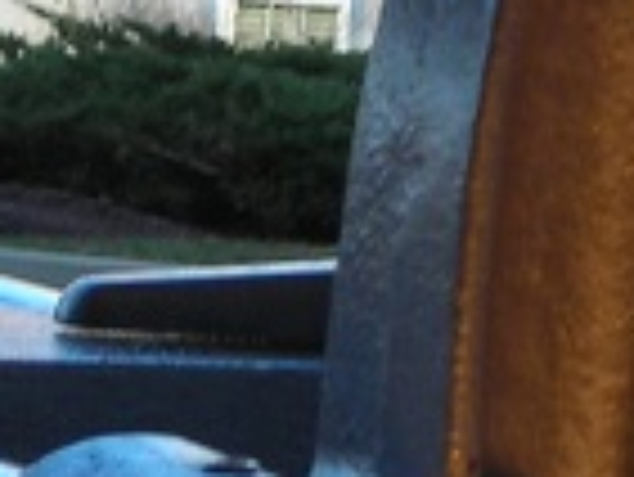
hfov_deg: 9.2
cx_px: 351
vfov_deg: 6.9
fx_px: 3941
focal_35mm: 215
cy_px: 144
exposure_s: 1/144
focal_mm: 6.3
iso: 50
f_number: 3.2
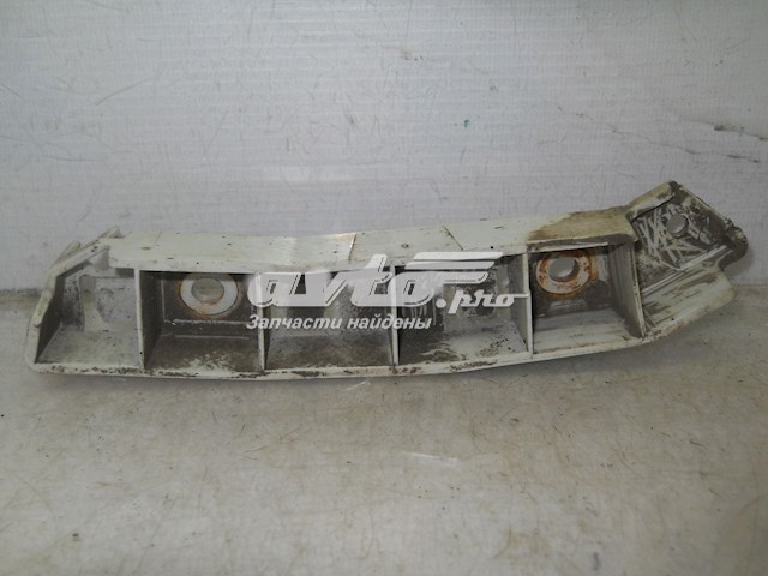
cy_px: 288
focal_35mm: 41
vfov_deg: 35.1
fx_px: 910
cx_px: 384
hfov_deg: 45.8
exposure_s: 1/40
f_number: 5.5
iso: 80
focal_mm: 6.72
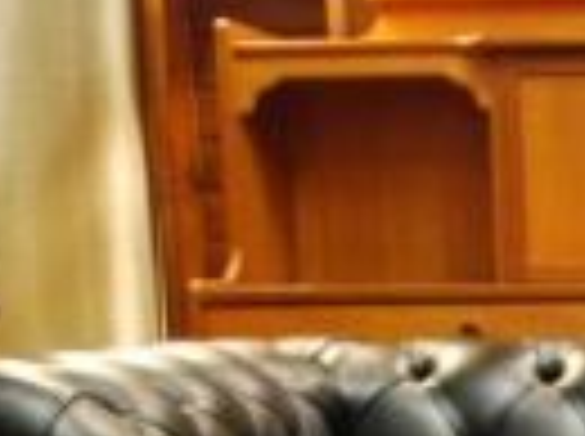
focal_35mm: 114
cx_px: 900
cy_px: 762
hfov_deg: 15.8
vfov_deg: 12.0
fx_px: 1923
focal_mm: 20
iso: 1600
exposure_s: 1/10
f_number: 3.8
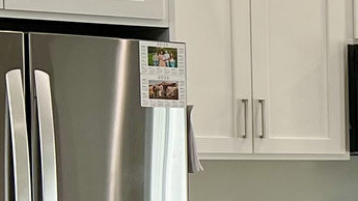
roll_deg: -1.1
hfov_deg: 10.3
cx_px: 974
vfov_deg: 7.2
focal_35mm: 168
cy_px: 260
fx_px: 1595
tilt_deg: -4.9
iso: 32
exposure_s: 1/125
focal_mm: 5.7
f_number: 1.5
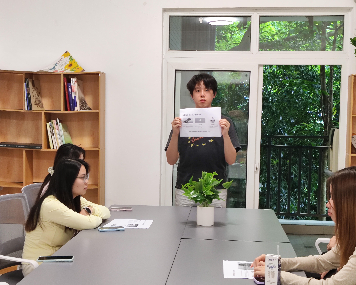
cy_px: 142
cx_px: 171
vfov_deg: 56.8
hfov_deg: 68.1
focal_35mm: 25
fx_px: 263
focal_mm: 4.68
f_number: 1.8
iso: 467
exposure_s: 1/33.3
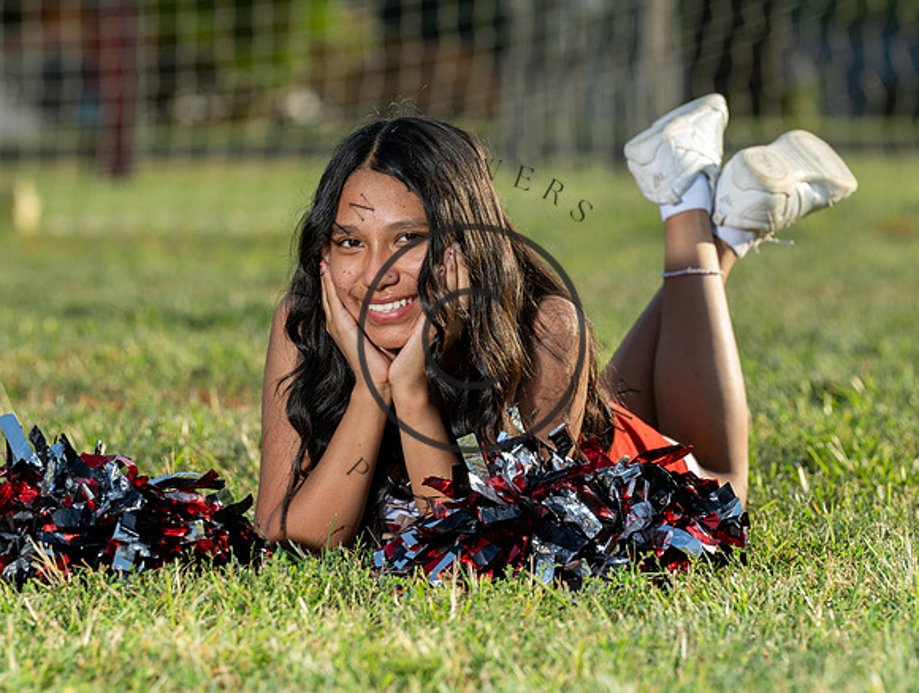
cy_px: 378
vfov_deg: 5.7
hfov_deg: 7.6
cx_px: 409
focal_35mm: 260
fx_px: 6913
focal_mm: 200
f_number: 5.6
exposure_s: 1/200
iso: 100
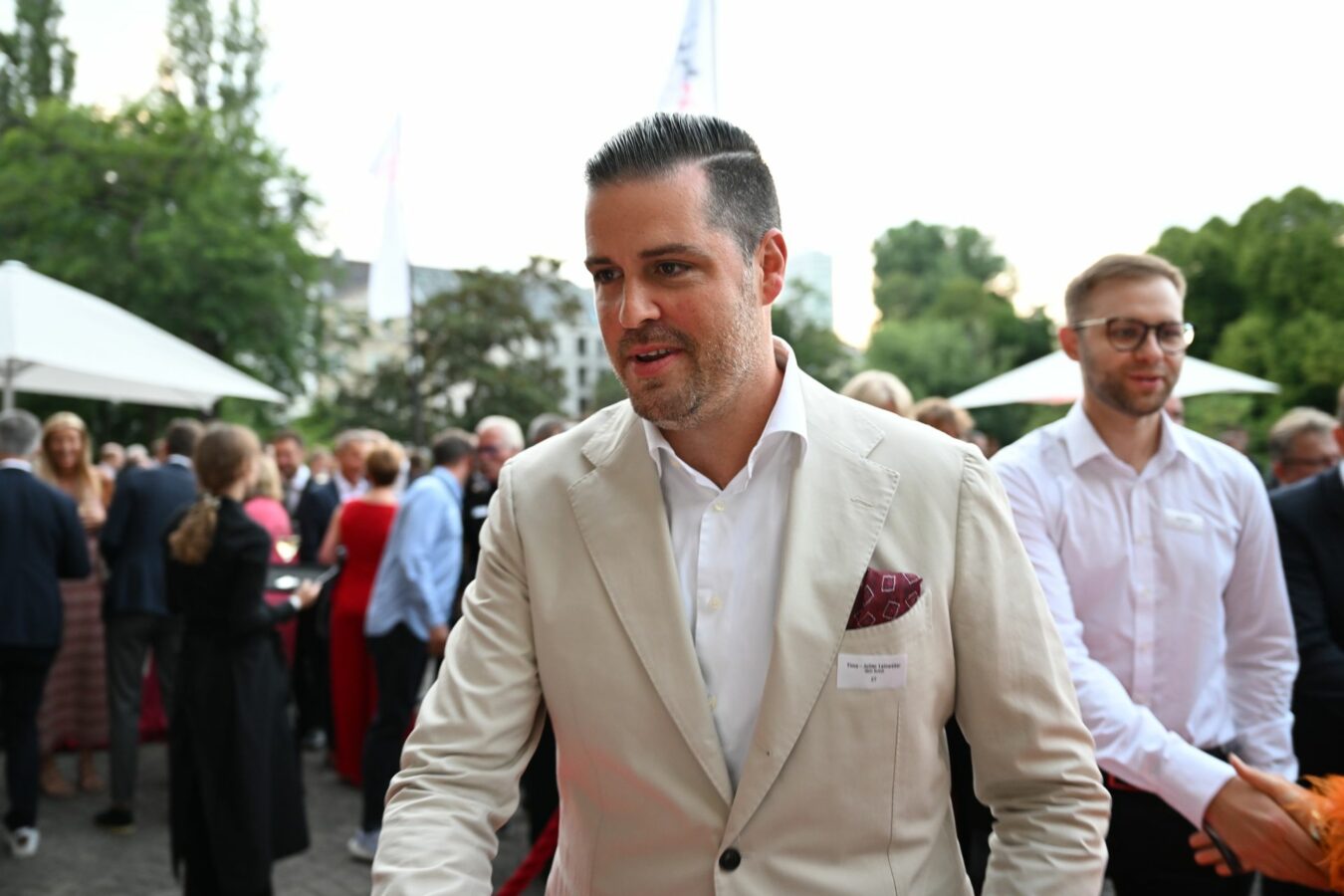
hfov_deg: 61.9
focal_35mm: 30
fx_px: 1120
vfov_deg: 43.6
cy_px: 448
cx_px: 672
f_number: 3.2
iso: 1250
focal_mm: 30
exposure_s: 1/250
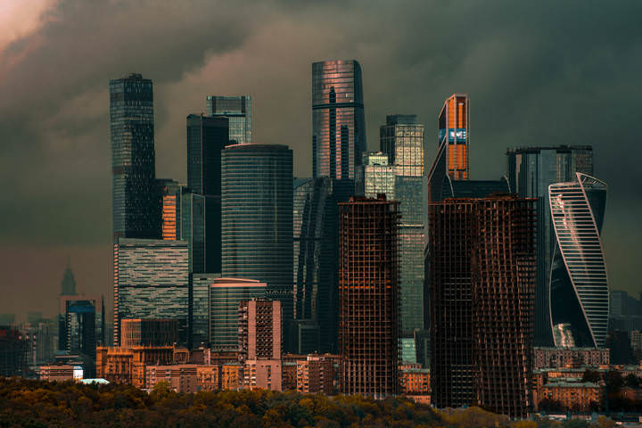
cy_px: 214
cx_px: 321
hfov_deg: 9.0
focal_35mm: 230
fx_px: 4101
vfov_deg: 6.0
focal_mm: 230
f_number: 22
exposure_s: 1/3
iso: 64
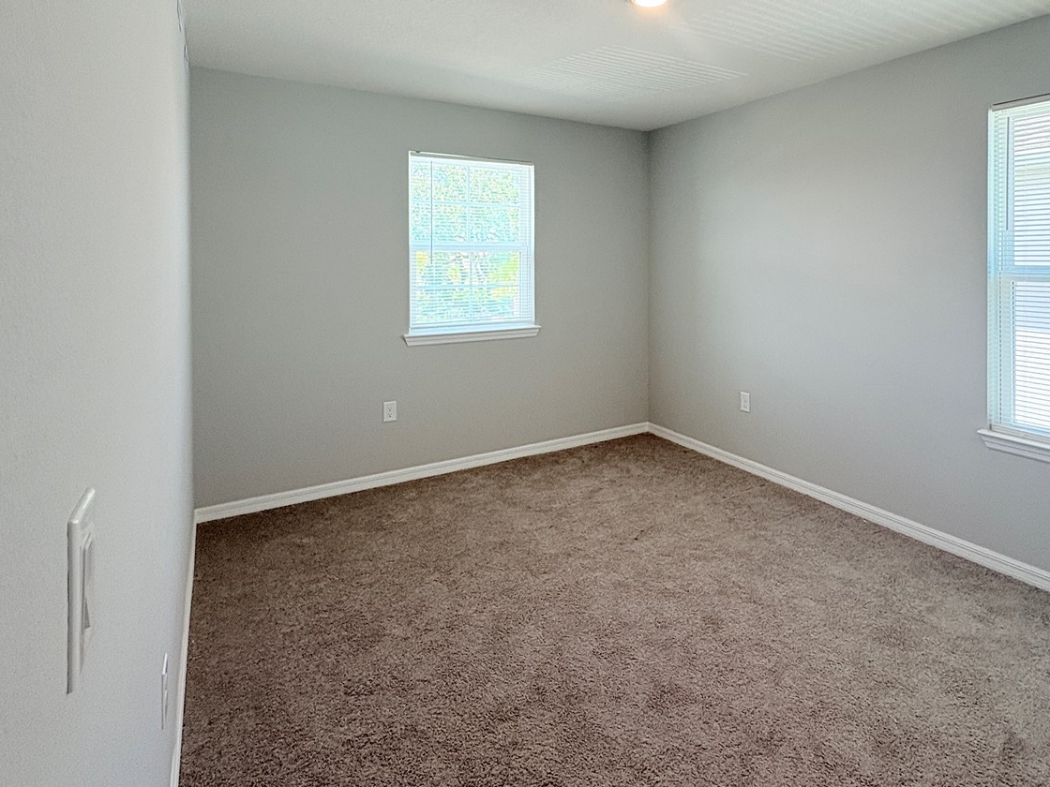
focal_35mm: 20
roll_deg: +0.6
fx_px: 607
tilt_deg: -0.3
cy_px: 262
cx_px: 611
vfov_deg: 64.3
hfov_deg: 81.1
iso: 100
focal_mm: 2.22
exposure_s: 1/120
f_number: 2.2
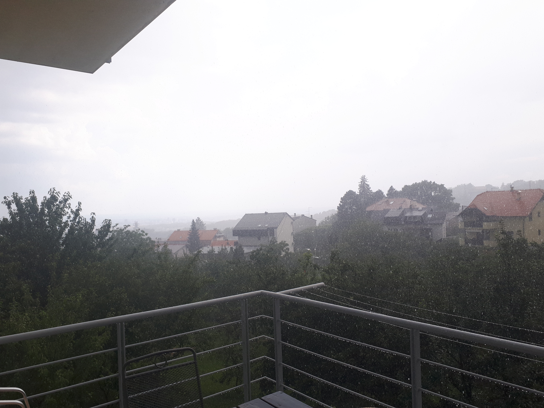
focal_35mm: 27
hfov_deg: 65.3
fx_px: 424
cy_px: 204
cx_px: 272
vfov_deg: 51.4
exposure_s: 1/773
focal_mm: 3.6
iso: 40
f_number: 1.9
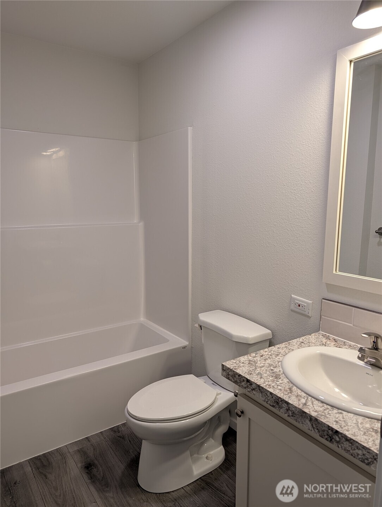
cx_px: 191
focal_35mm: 24
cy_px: 254
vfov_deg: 71.5
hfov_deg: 57.0
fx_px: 352
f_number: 1.68
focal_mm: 6.9
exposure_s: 1/30
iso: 21
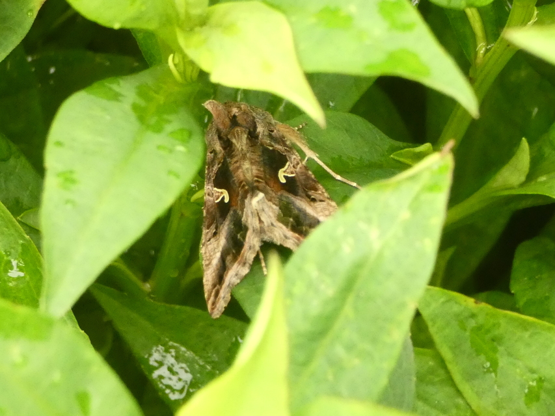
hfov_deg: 13.2
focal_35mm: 150
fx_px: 2405
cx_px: 278
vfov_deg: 9.9
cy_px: 208
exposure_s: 1/80
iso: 640
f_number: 5.4
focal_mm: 26.9
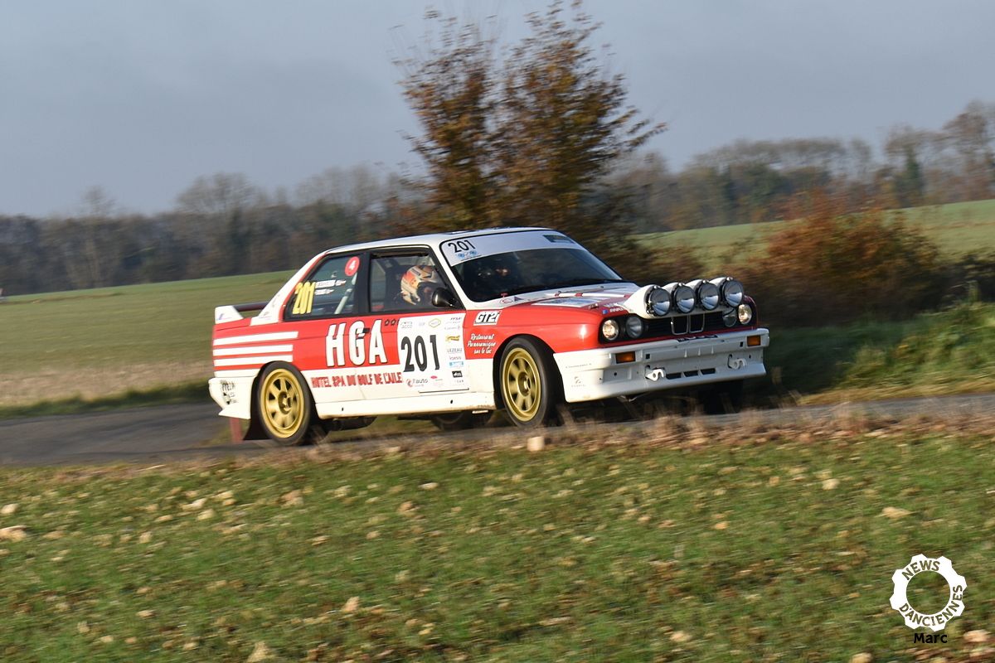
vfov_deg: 16.6
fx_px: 2280
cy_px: 332
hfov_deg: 24.6
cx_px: 498
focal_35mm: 82
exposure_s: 1/160
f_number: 9
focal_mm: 55
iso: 100
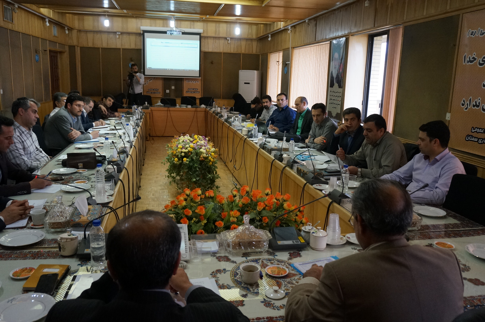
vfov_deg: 43.5
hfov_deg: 62.0
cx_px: 242
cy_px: 161
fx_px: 404
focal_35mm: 30
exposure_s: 1/160
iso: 1600
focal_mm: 20
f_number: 4
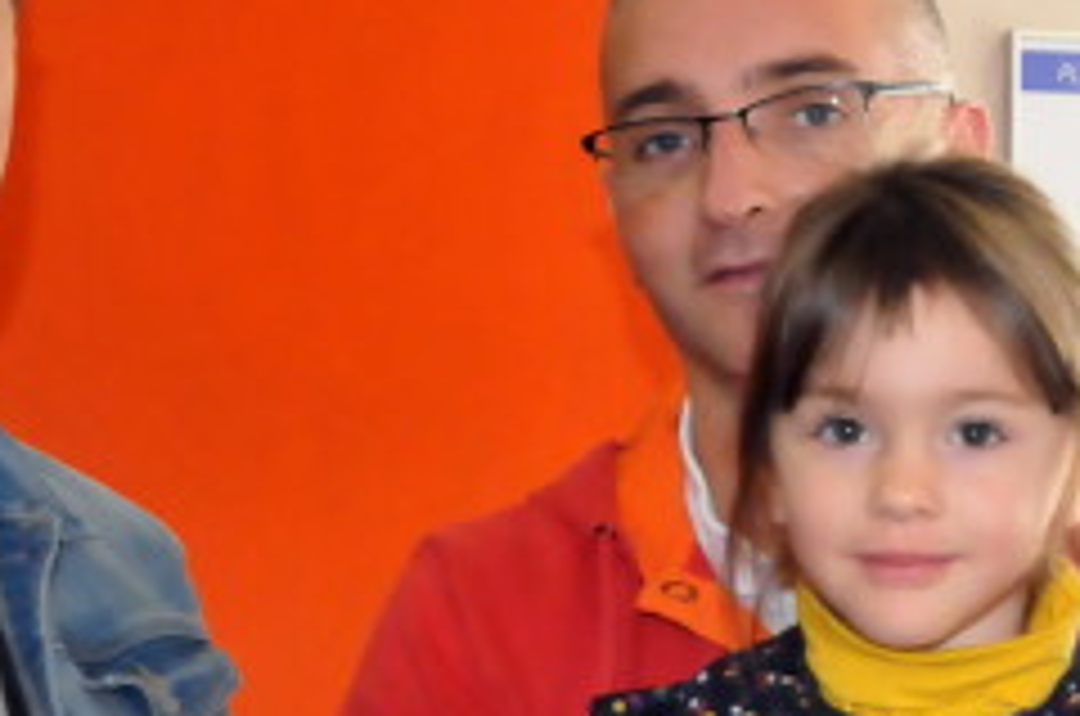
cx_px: 824
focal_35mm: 105
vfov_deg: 12.9
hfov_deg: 19.3
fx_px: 3144
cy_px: 669
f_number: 4
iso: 3200
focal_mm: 24
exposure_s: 1/250
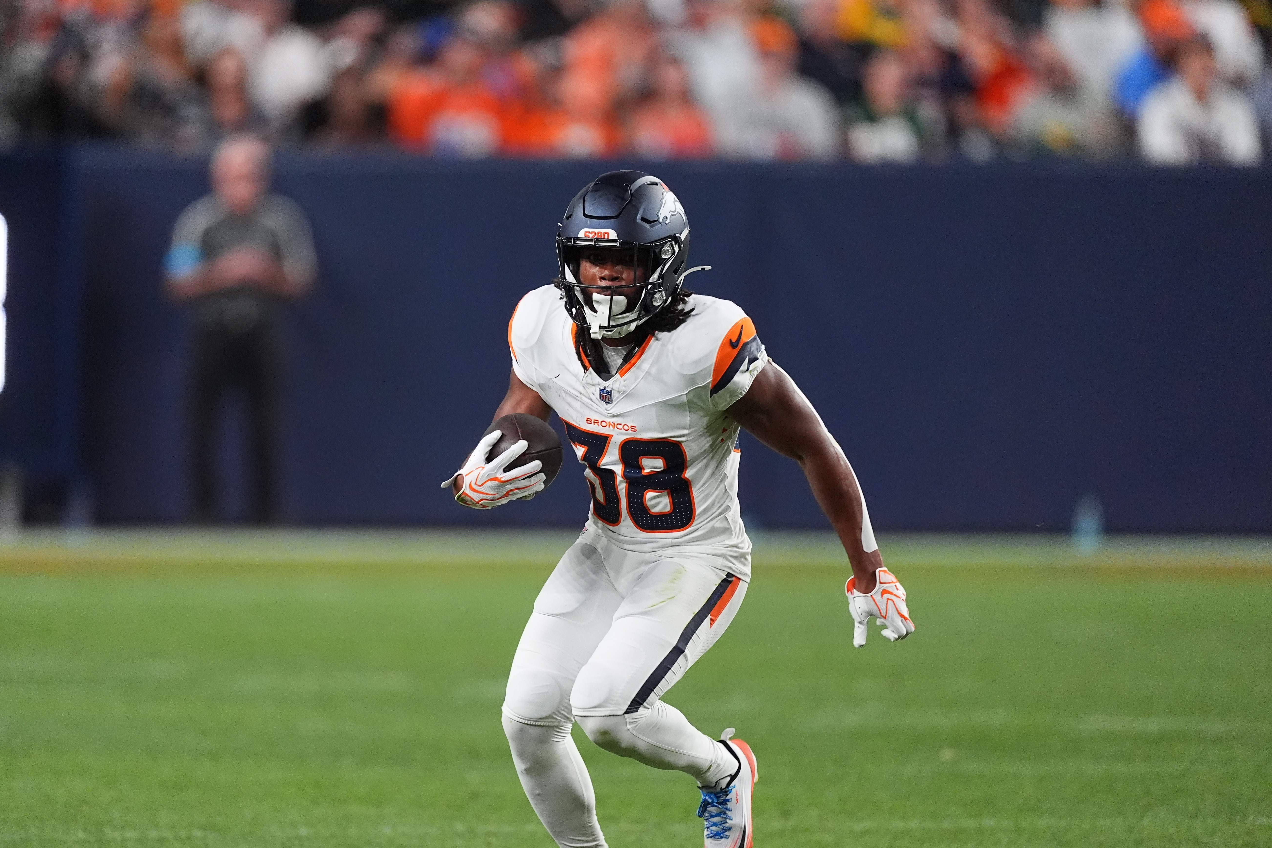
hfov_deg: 3.0
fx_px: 24519
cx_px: 570
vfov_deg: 2.0
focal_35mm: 694
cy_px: 479
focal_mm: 600
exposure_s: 1/2000
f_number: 4
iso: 5000
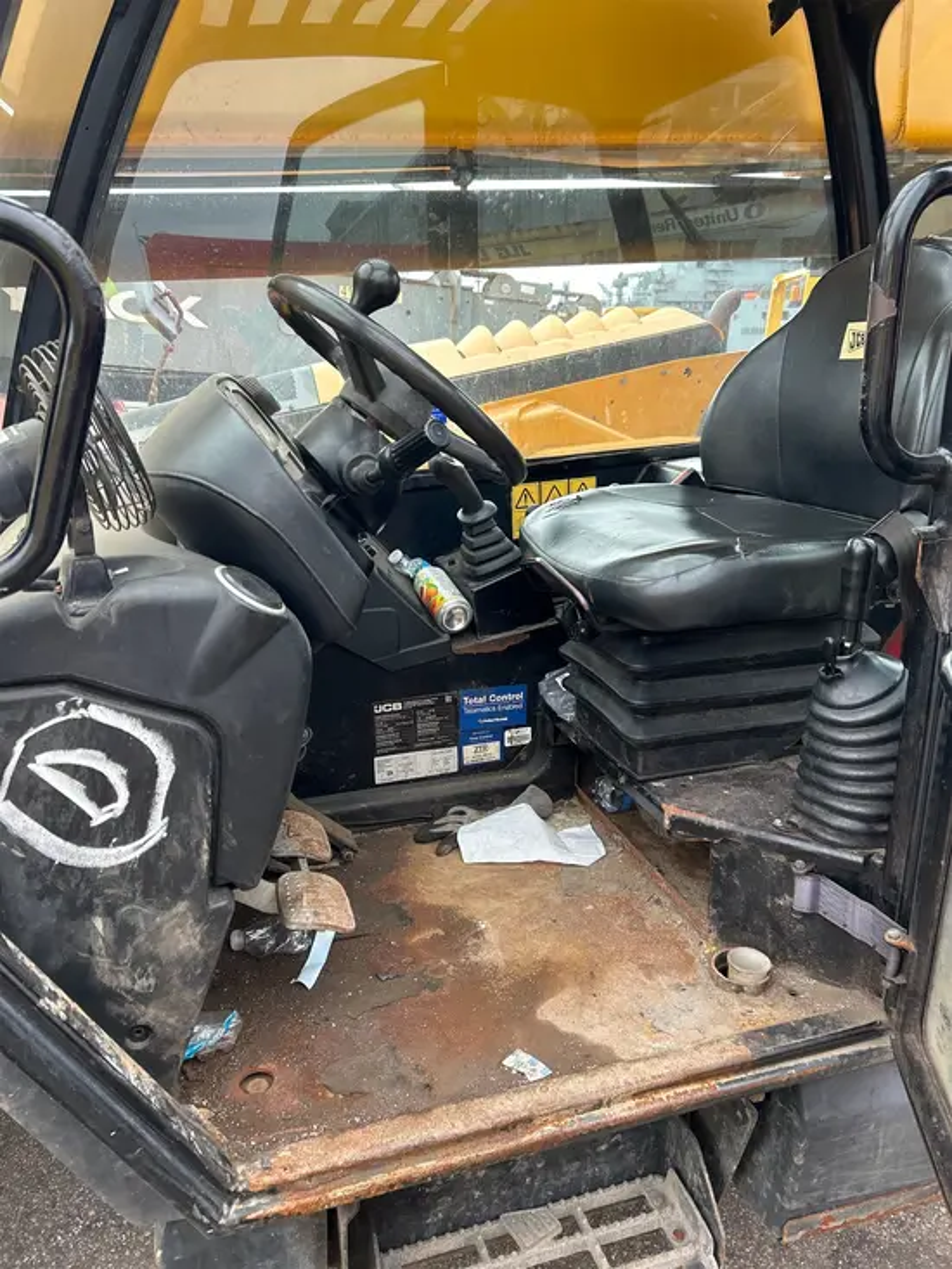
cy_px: 634
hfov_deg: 53.1
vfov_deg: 67.3
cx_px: 476
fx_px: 953
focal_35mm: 26
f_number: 1.5
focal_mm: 5.7
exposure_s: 1/121
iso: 125
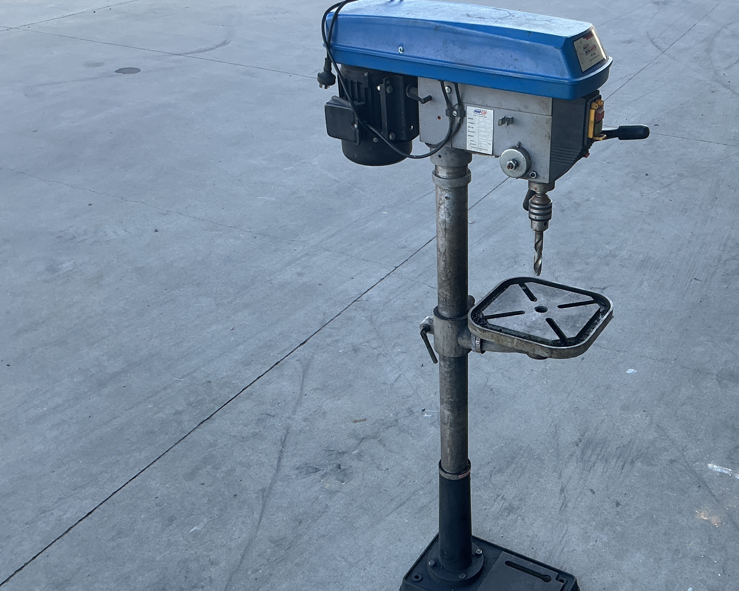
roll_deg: -0.5
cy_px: 309
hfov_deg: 46.4
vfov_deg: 38.2
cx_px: 469
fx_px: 853
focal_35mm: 39
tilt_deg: -30.6
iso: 20
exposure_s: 1/143
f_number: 1.8
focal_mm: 3
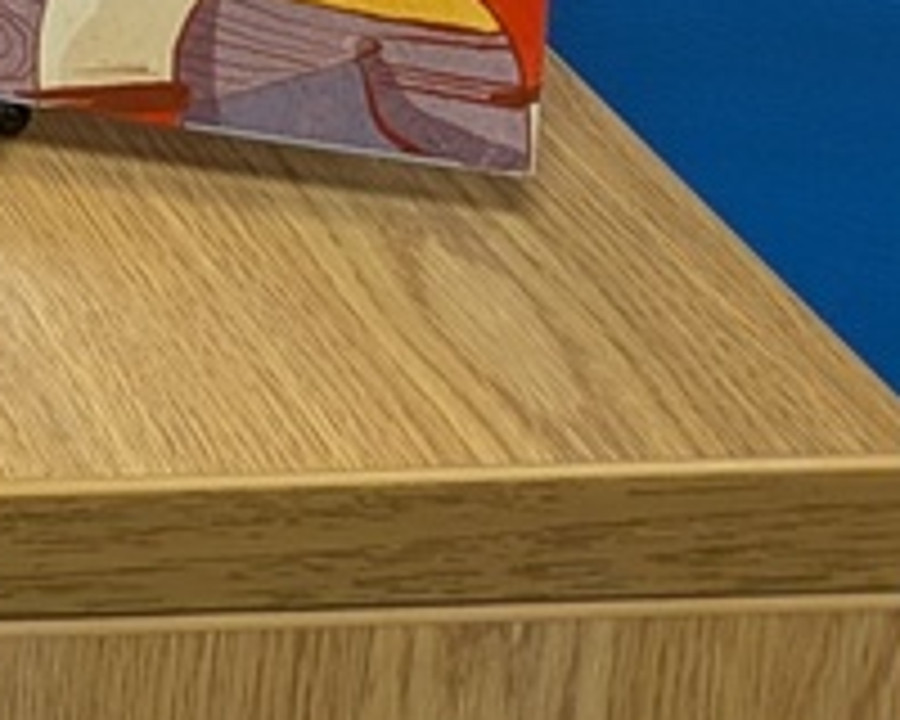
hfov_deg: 13.1
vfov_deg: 11.0
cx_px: -1076
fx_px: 3196
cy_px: -950
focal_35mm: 120
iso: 45
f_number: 1.7
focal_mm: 4.53
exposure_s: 1/40
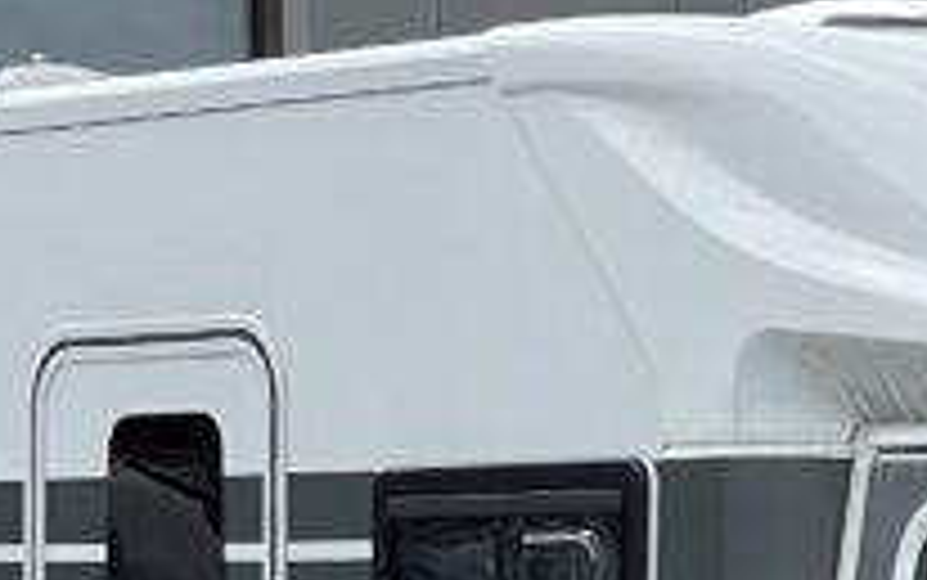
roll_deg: +1.0
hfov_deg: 7.6
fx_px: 6926
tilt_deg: -0.6
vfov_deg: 4.7
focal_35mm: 274
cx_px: 1197
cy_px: 1200
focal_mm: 6
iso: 25
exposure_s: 1/1142
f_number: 2
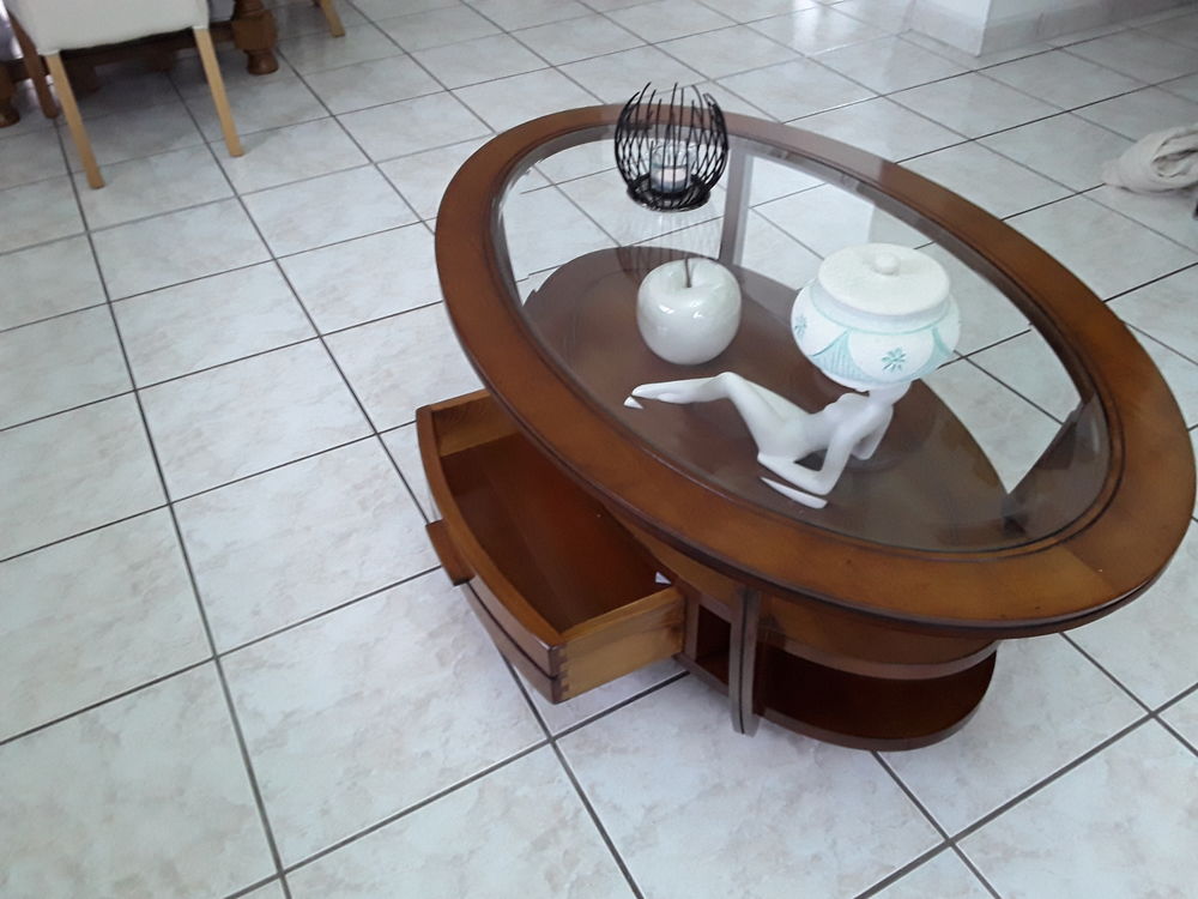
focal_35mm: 27
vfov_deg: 51.4
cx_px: 599
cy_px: 450
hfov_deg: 65.3
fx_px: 934
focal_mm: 2.91
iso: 160
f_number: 1.9
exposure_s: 1/25
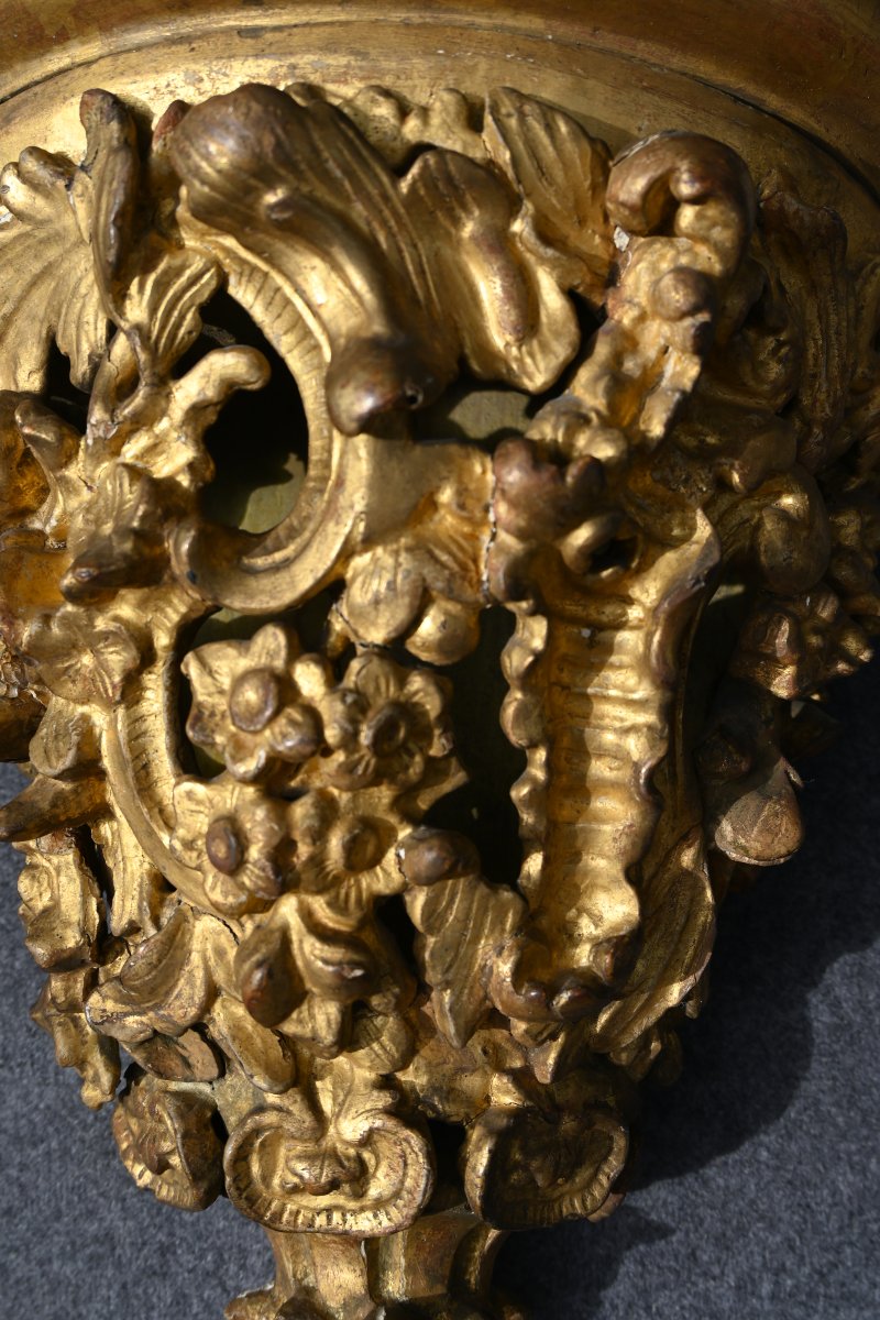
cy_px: 660
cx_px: 440
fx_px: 1430
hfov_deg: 34.2
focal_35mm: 39
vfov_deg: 49.6
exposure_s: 1/320
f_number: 6.3
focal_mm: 26
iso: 100
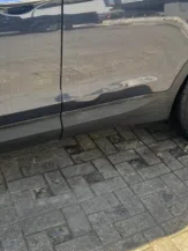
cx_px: 123
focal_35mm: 48
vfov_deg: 39.3
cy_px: 93
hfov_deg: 30.1
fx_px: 347
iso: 50
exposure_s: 1/700
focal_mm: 5.7
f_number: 1.5
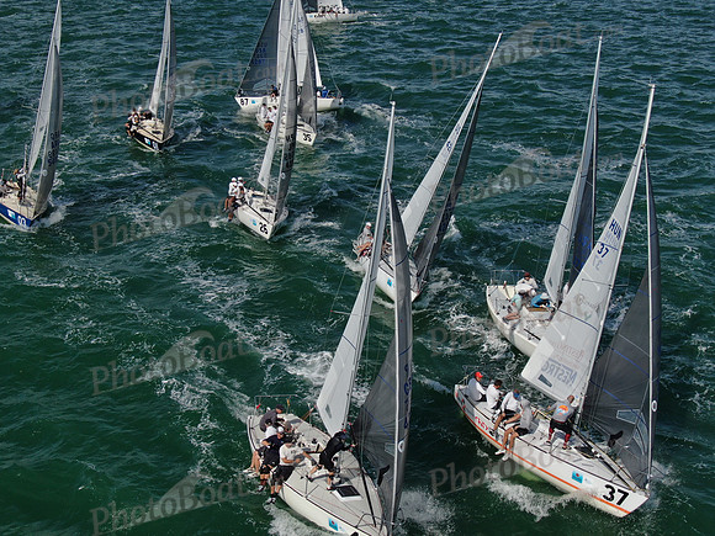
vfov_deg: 30.3
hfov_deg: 39.7
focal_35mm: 48
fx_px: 991
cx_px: 358
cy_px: 268
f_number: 3.8
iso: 100
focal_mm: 8.6
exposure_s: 1/1600
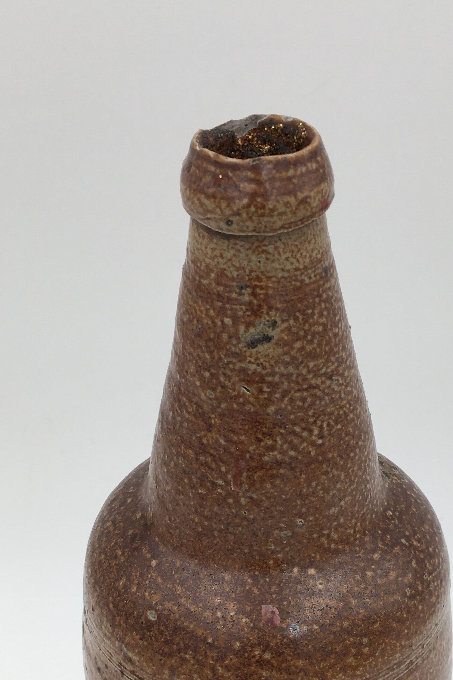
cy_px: 539
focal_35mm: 57
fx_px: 1076
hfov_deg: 23.7
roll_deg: -1.2
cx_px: 293
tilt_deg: -41.1
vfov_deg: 34.1
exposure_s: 1/146
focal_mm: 4.15
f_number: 2.2
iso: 25
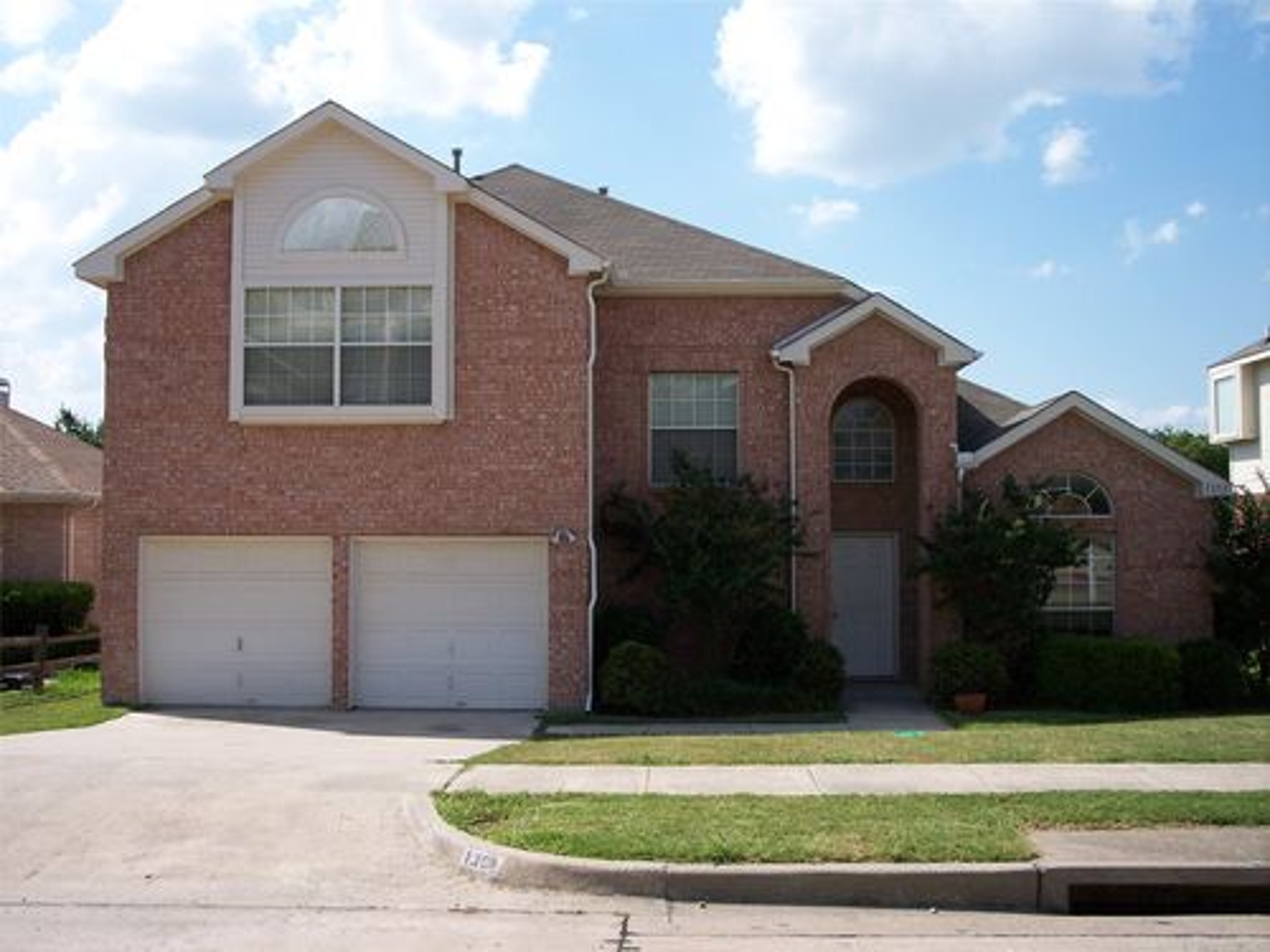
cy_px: 476
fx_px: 1431
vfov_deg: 36.8
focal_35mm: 39
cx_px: 635
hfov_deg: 47.9
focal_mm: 8
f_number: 4
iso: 100
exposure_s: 1/750
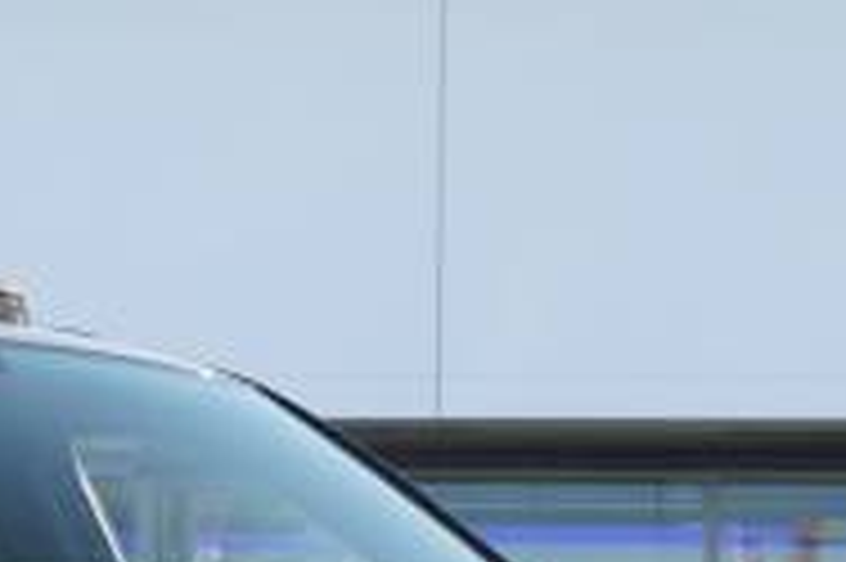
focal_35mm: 240
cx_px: -90
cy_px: 863
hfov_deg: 8.5
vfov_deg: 5.7
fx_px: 5628
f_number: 8
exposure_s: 1/125
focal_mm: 47
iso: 400
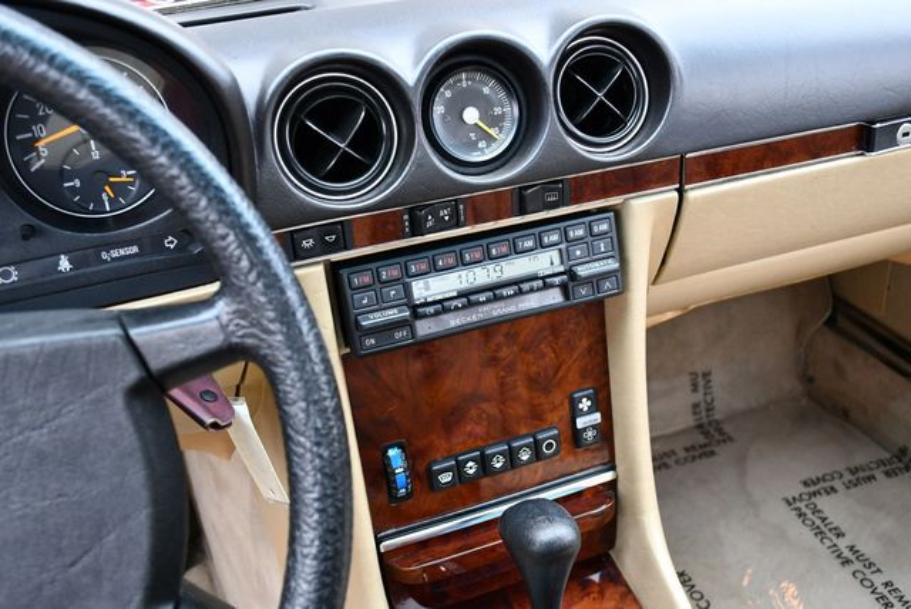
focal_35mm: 36
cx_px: 456
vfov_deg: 36.9
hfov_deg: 53.1
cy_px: 304
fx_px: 912
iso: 800
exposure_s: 1/250
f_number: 3.5
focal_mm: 18
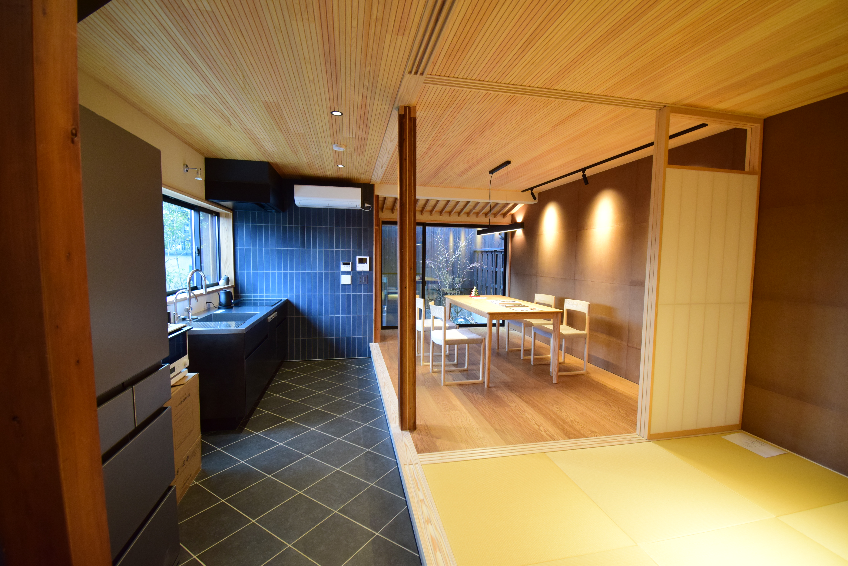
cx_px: 424
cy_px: 283
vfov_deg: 77.4
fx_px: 353
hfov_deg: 100.4
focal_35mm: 15
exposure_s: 1/15
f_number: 5.6
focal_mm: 10
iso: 1000
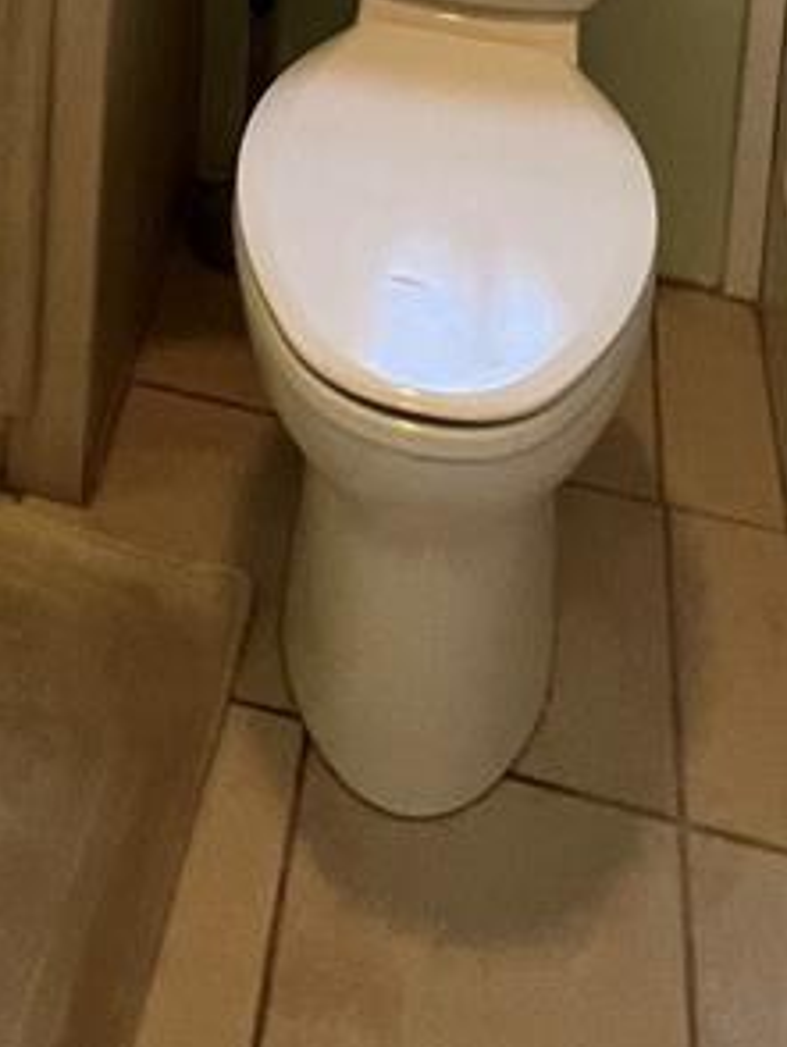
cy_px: -780
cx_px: 171
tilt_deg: -7.1
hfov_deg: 27.1
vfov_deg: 22.8
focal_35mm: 53
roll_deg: -3.7
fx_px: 1604
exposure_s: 1/60
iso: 200
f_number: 1.8
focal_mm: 1.57
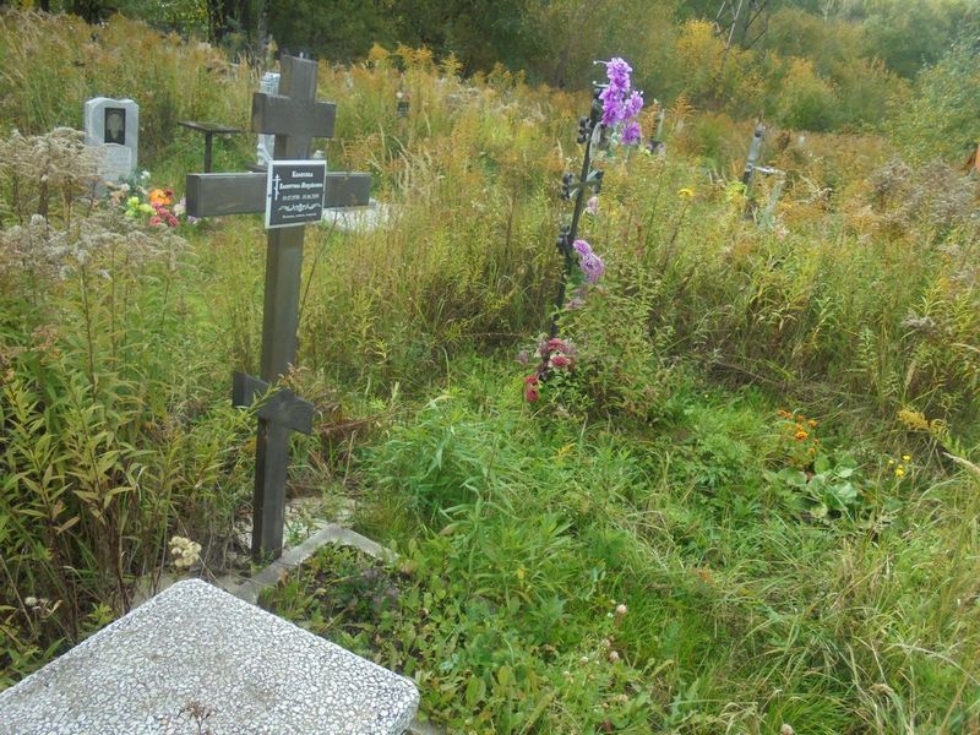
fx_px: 736
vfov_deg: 53.1
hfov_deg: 67.3
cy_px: 368
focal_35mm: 26
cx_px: 490
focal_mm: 4.6
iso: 100
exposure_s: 1/320
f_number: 3.5
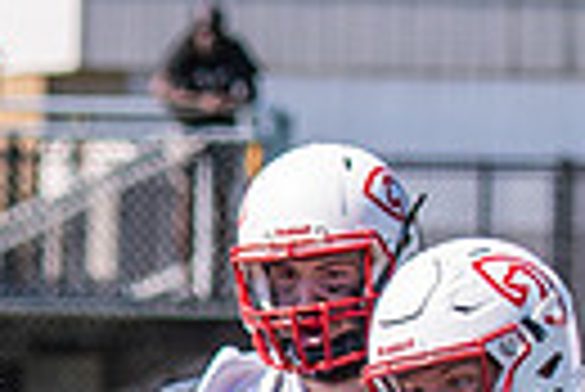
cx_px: -368
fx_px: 12966
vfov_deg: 1.7
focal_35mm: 797
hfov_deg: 2.6
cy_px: 689
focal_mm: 86
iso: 160
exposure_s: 1/2500
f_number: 2.8
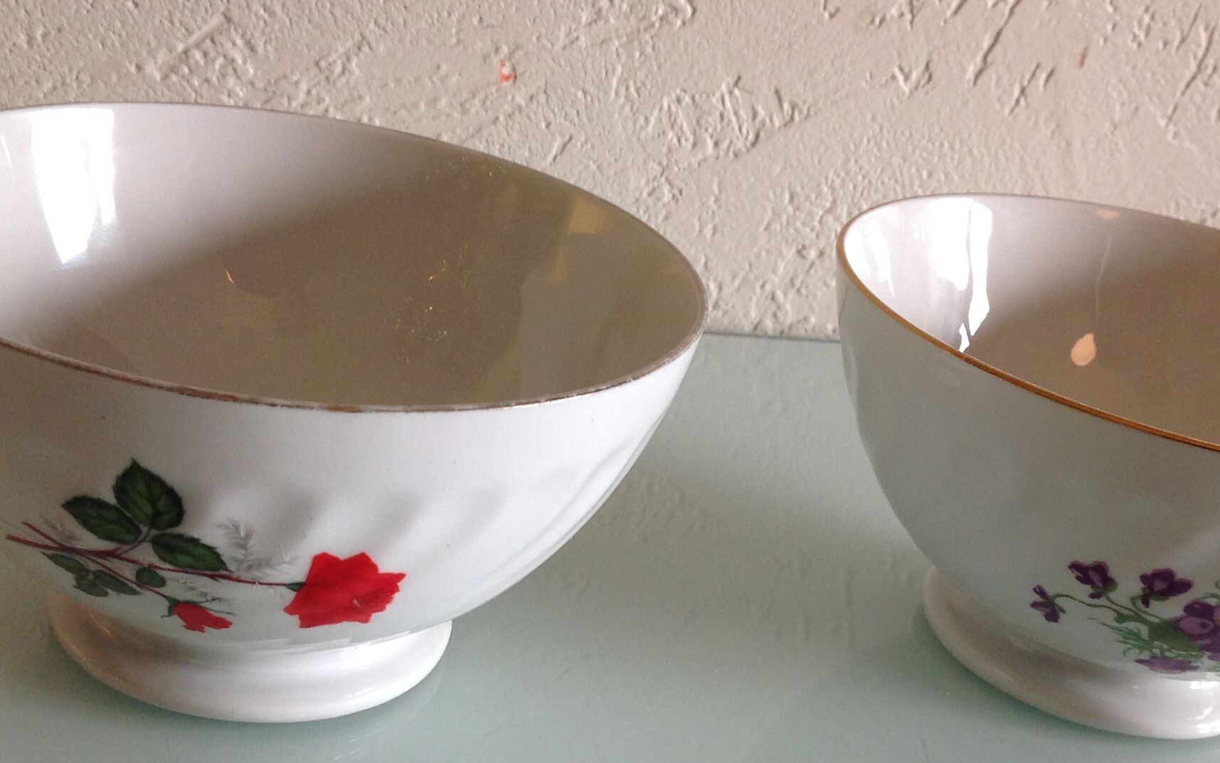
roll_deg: -11.0
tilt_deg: -25.5
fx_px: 1862
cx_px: 643
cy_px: 465
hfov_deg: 36.3
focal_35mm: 56
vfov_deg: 23.1
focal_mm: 4.28
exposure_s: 1/30
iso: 64
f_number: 2.4
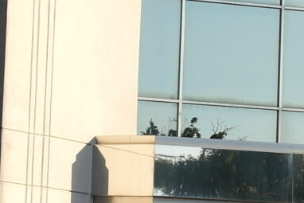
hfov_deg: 10.2
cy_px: 89
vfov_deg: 6.8
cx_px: 305
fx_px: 1698
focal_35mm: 201
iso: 100
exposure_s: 1/250
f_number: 5.6
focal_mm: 20
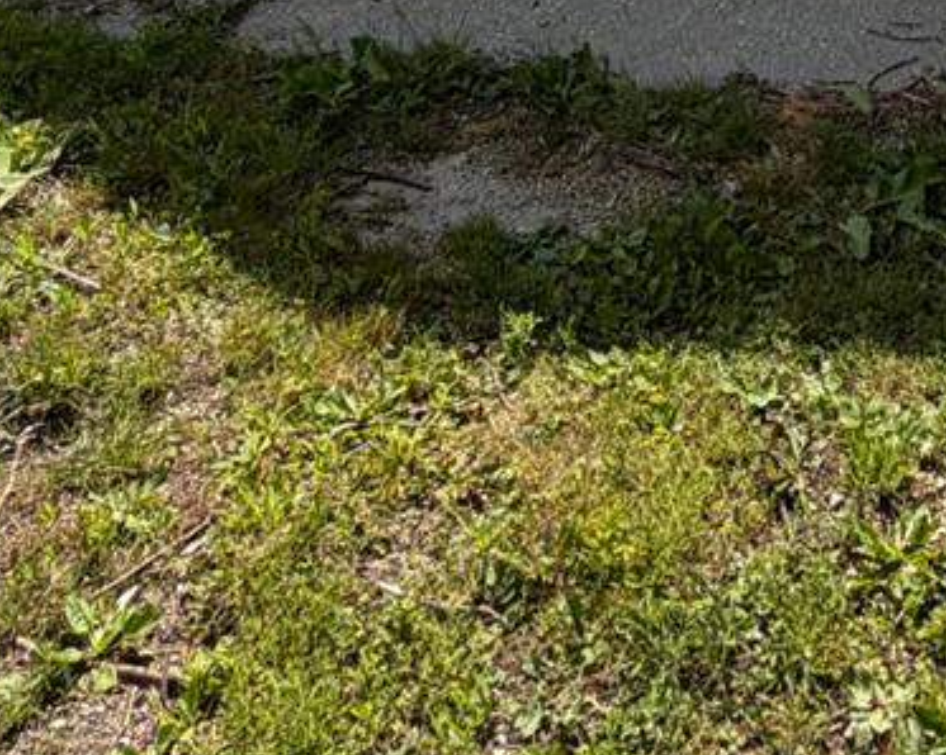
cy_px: -483
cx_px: 782
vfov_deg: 21.4
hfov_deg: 33.0
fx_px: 1539
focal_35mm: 55
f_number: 2.2
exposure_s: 1/1167
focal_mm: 2.22
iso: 32
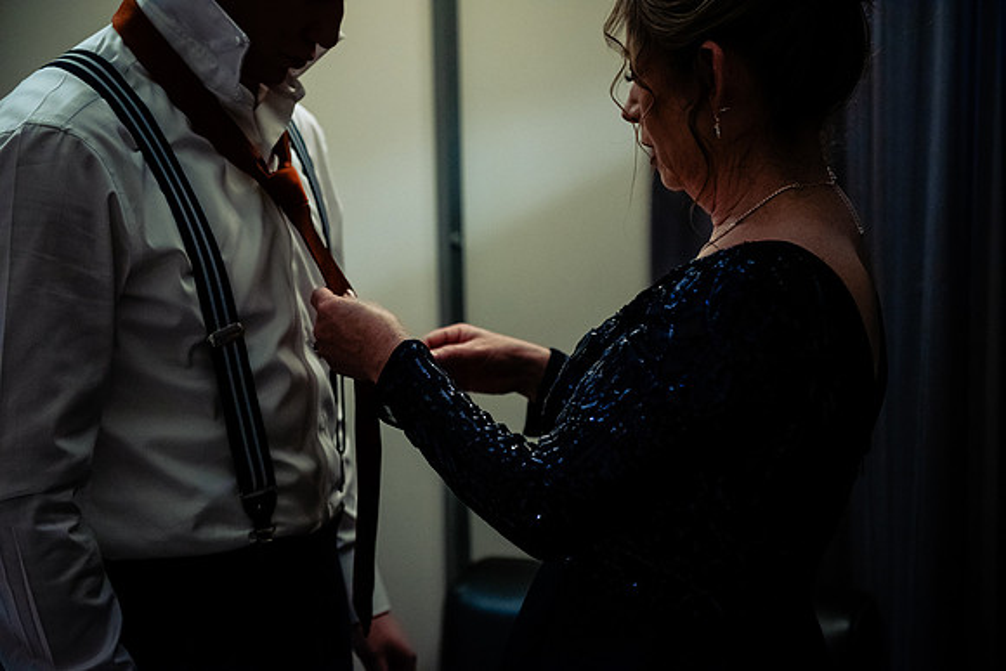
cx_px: 503
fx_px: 1956
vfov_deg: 19.5
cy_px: 336
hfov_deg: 28.8
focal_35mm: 70
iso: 3200
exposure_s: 1/100
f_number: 2.8
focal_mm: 70
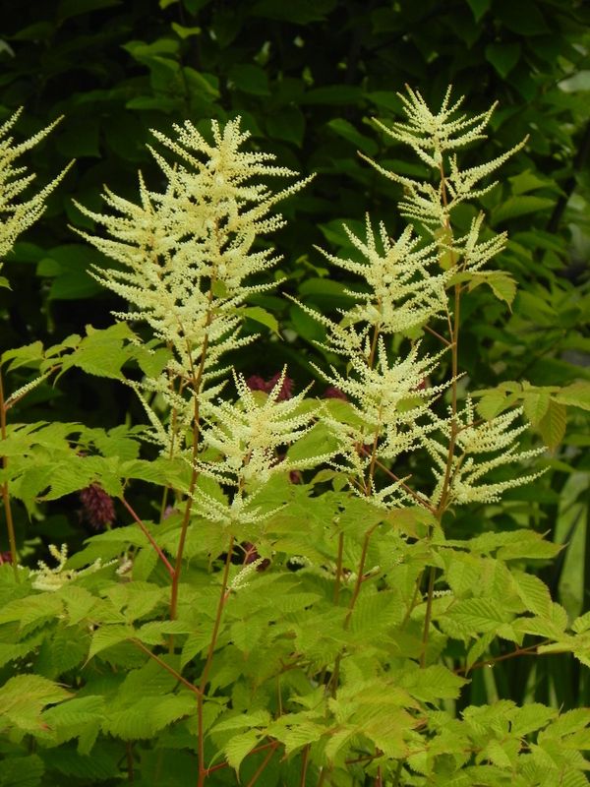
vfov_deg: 5.9
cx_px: 295
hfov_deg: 4.4
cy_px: 394
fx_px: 7659
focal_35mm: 337
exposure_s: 1/640
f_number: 5
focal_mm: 59.9
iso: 160
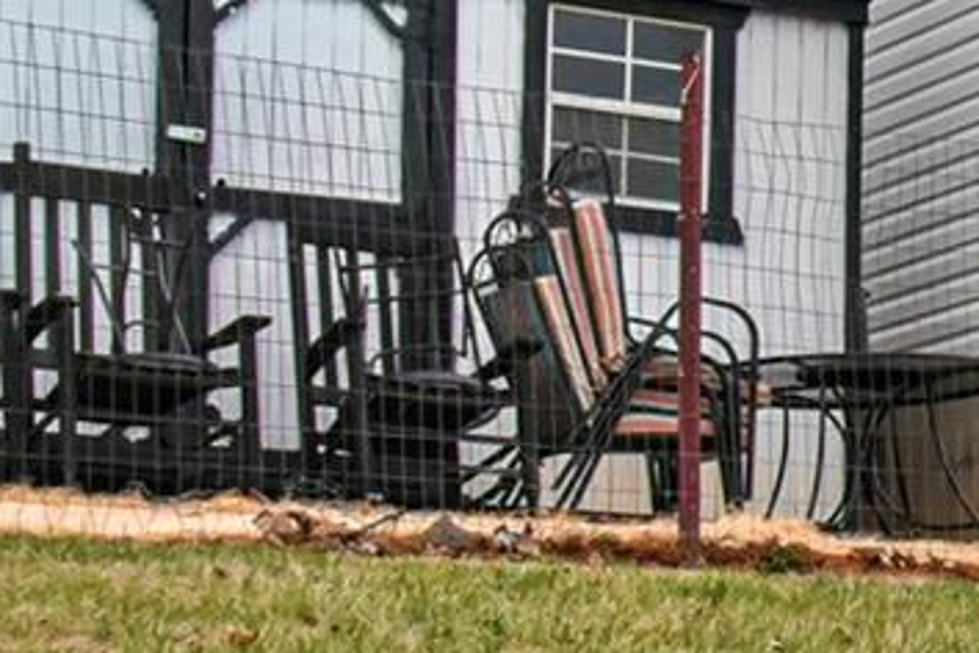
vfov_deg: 9.9
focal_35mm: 139
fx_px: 3780
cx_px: 1850
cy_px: 208
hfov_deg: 13.1
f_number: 11
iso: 1600
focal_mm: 24
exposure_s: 1/500
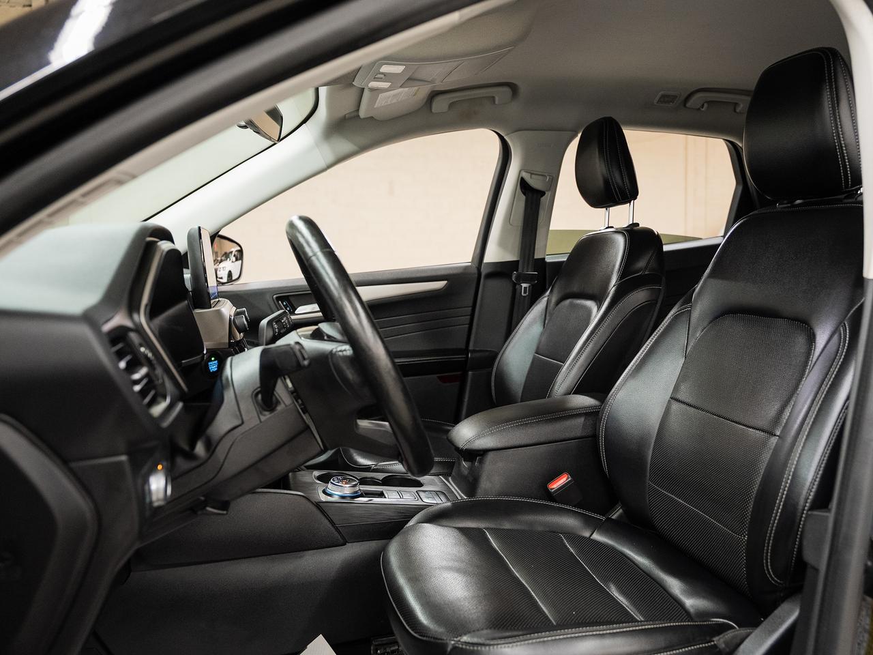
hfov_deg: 63.5
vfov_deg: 50.1
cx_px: 508
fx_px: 700
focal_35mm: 28
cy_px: 331
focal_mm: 24
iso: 1000
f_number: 3.5
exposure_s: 1/30
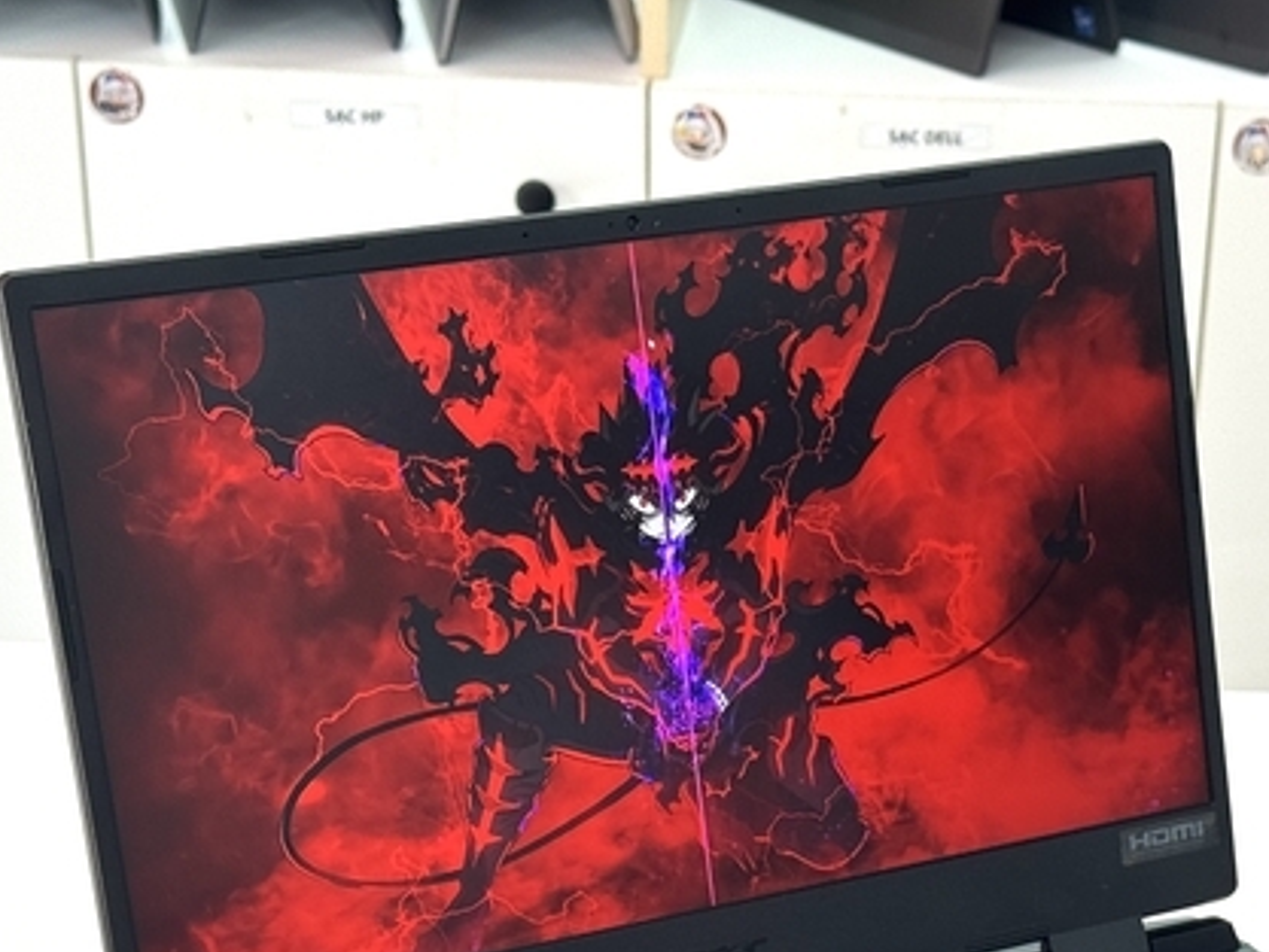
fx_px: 3374
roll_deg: -0.4
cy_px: 879
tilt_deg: -27.4
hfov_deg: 21.2
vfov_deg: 15.9
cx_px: 819
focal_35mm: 92
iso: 64
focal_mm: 6.76
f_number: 1.78
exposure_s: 1/121
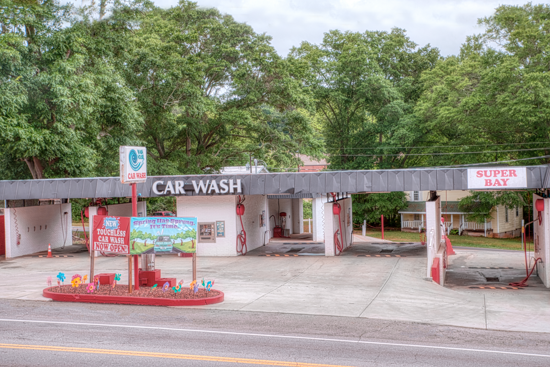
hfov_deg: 38.2
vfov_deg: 26.0
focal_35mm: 52
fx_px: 794
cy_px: 184
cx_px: 275
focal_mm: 52
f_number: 6.3
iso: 125
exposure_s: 1/800
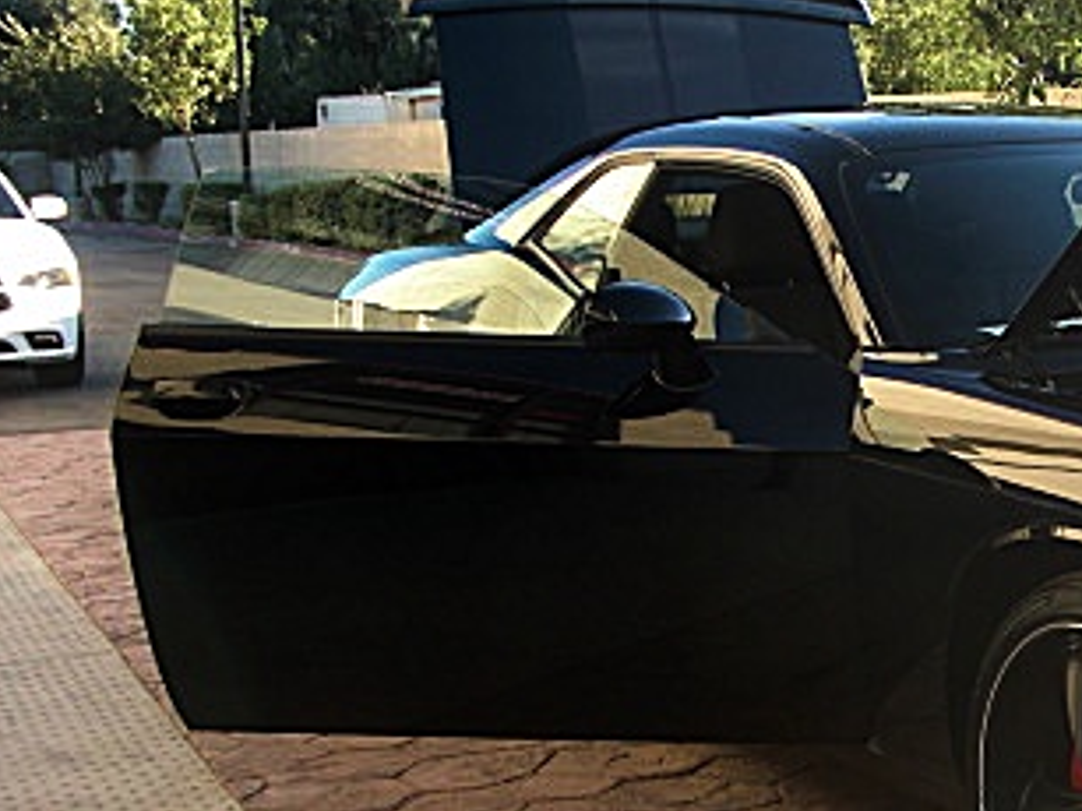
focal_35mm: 75
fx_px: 2343
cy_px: 532
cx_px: 1117
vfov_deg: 19.6
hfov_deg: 24.6
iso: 50
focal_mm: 6.3
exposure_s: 1/100
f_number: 2.8
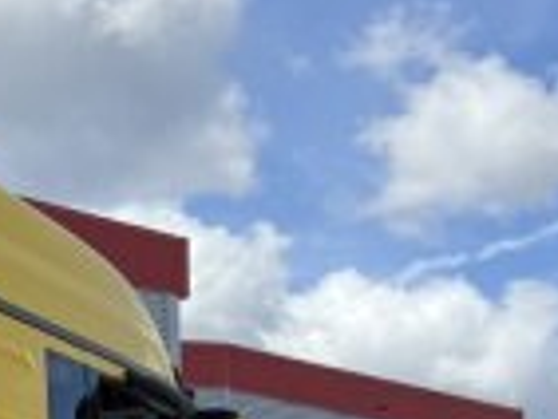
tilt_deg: +1.4
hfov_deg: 14.8
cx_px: -562
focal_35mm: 109
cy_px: 684
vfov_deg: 12.7
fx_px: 1759
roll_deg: -0.6
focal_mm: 6.76
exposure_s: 1/3021
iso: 100
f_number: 1.78
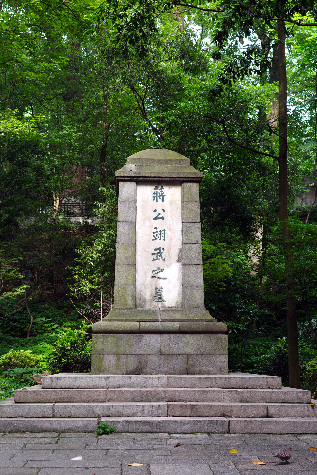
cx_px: 158
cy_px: 238
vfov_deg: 48.5
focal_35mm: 40
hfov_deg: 33.4
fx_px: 528
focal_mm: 26
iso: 200
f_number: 3.2
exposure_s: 1/160
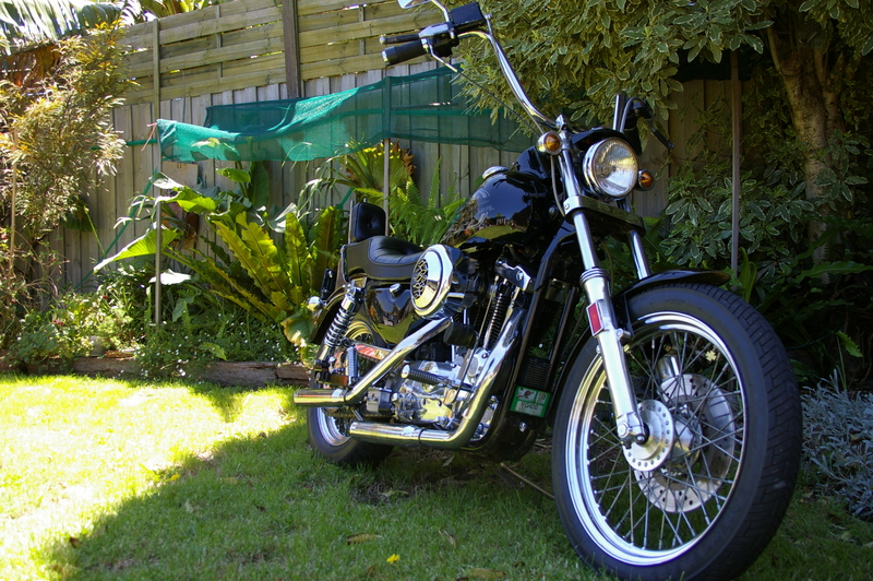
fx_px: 909
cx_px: 436
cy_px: 290
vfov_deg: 35.4
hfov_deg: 51.3
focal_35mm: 38
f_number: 6.7
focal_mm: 25
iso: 200
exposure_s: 1/125
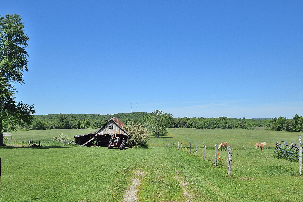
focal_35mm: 32
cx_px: 152
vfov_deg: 41.7
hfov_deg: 59.5
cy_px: 101
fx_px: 265
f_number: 10
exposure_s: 1/400
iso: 200
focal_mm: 21
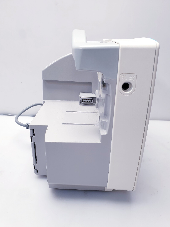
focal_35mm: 26
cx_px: 85
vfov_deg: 67.3
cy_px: 114
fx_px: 170
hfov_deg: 53.1
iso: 80
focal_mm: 4.3
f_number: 2.4
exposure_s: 1/50
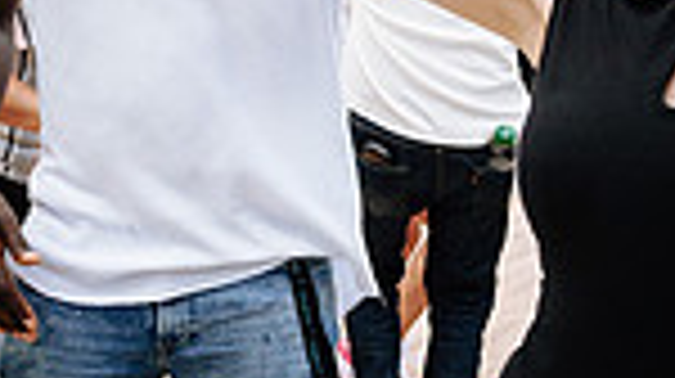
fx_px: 1430
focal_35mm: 80
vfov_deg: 15.1
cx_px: 272
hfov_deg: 26.5
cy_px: 194
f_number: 4
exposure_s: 1/1250
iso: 100
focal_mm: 17
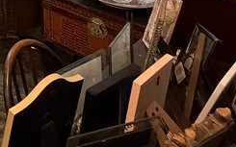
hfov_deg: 24.8
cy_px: -160
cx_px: -123
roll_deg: +0.3
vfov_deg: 15.7
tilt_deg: -1.9
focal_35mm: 62
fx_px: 399
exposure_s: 1/60
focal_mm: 2.22
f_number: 2.2
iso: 500
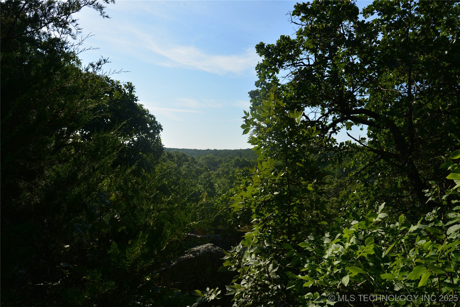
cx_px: 230
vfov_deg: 53.2
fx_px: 307
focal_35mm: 24
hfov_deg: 73.7
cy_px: 154
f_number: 8
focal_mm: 24
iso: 100
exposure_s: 1/250
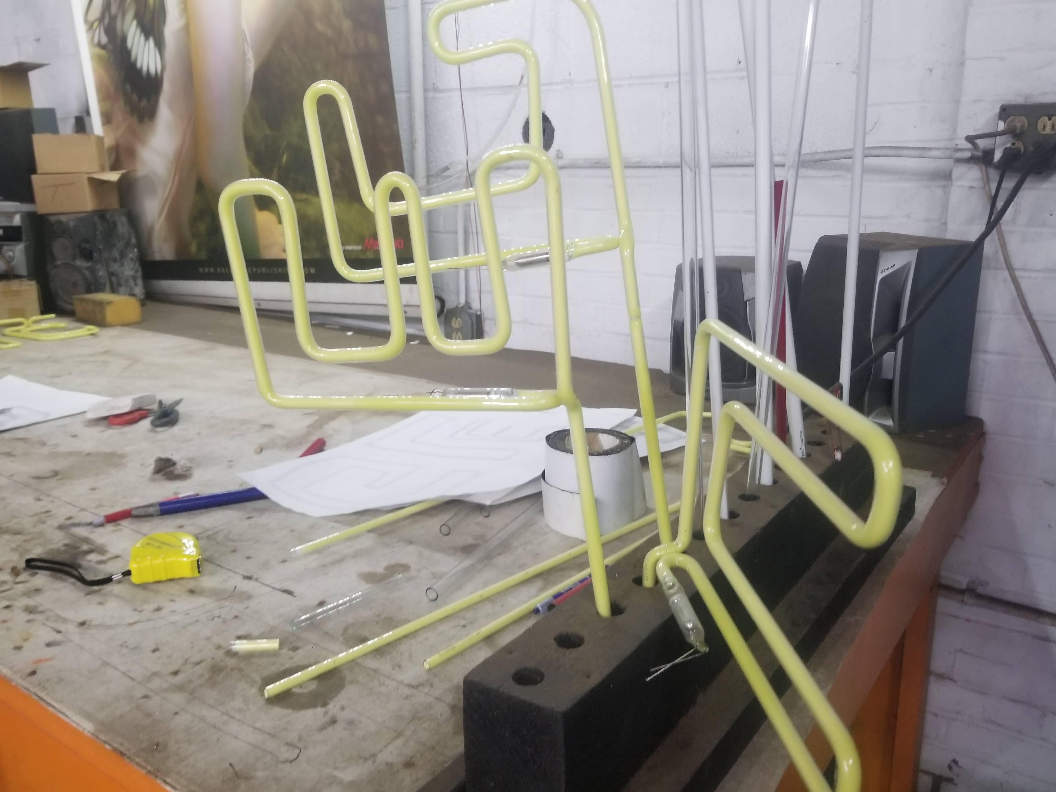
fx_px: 824
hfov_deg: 65.3
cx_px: 541
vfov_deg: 51.3
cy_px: 409
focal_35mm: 27
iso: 250
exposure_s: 1/30
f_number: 1.7
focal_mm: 4.3
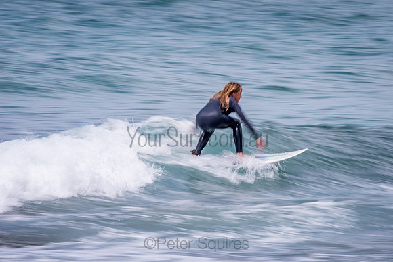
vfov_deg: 2.8
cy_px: 131
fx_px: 5459
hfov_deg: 4.1
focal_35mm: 500
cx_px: 196
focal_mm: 500
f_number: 20
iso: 64
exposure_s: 1/20
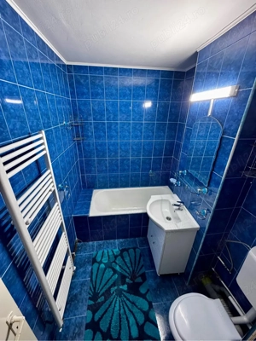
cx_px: 128
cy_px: 170
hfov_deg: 85.7
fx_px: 138
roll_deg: -0.7
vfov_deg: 102.1
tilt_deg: -23.7
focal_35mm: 14
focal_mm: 2.22
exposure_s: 1/50
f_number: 2.2
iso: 250
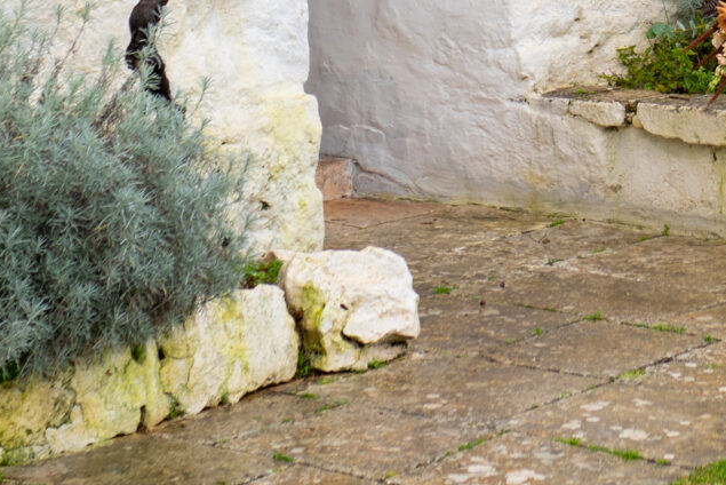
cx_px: 798
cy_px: -442
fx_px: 2845
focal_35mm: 141
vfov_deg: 9.2
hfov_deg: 14.2
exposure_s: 1/500
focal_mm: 35
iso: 200
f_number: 3.2
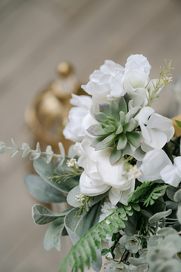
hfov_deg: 16.0
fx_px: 642
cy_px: 136
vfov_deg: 23.9
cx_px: 90
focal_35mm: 85
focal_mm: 85
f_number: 2
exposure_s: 1/800
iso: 100
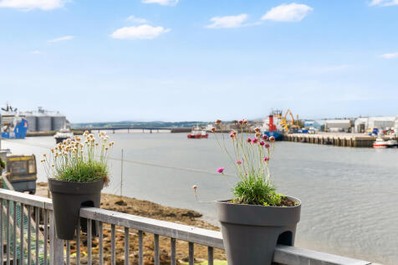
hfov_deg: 40.4
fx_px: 542
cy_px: 132
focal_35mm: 49
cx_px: 199
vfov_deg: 27.5
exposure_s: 1/1000
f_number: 4.5
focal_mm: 33
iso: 200
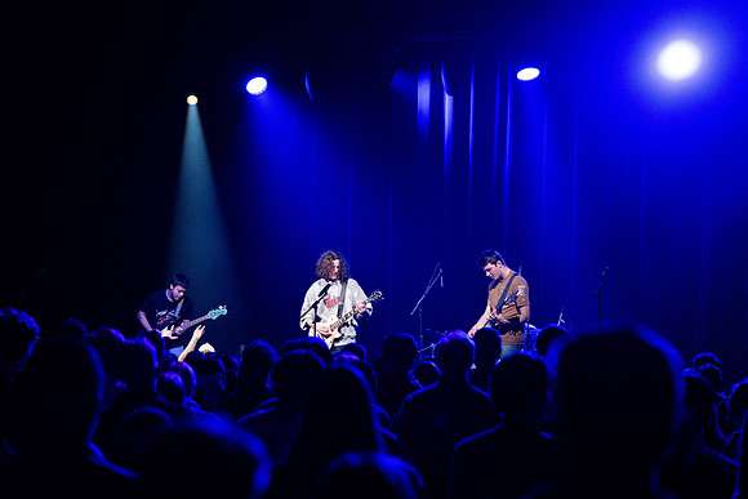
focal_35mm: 83
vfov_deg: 16.4
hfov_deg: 24.4
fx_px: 1729
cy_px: 256
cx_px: 371
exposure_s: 1/500
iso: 3200
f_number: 2.8
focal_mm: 74
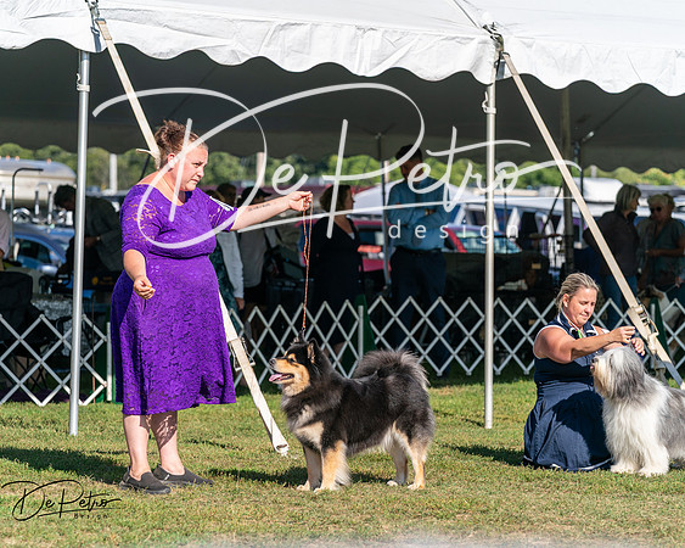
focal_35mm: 143
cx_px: 342
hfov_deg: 13.5
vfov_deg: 10.8
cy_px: 274
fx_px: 2899
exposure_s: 1/1250
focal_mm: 127
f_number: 4.5
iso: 125
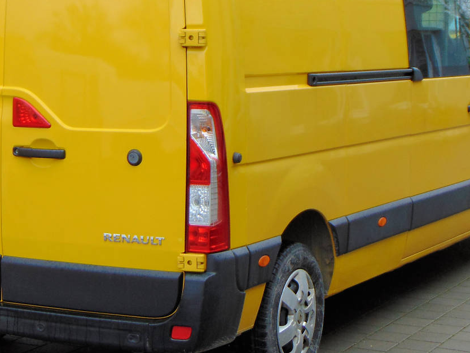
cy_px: 128
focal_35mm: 96
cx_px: 182
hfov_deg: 20.4
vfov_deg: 15.4
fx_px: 1304
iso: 80
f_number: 3.5
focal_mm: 9
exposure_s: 1/160
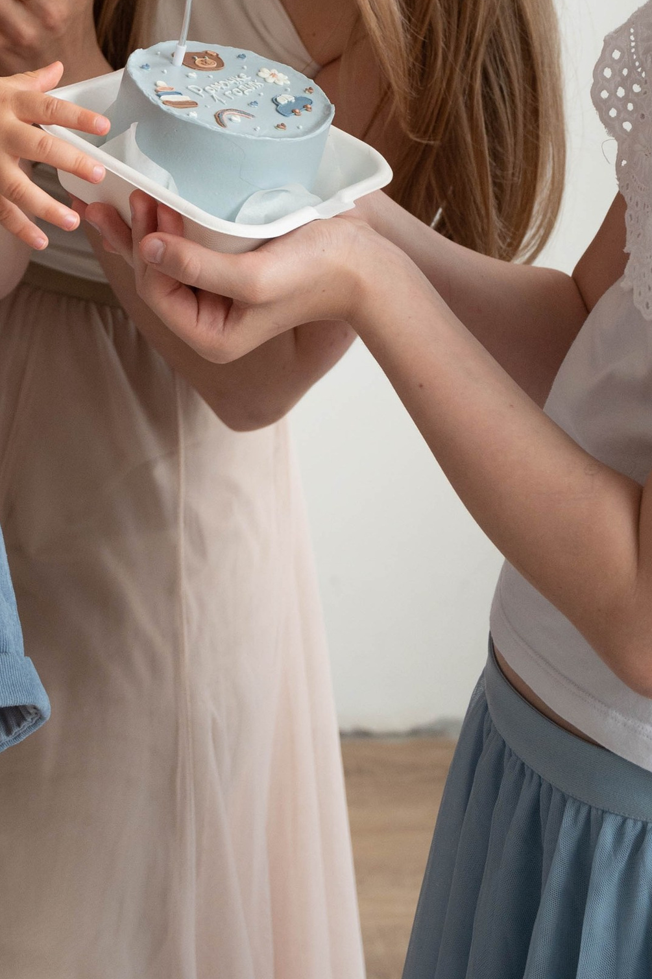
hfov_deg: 12.7
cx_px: 69
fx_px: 2910
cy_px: -115
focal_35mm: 107
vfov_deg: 18.4
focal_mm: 42
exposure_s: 1/250
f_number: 4.5
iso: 800
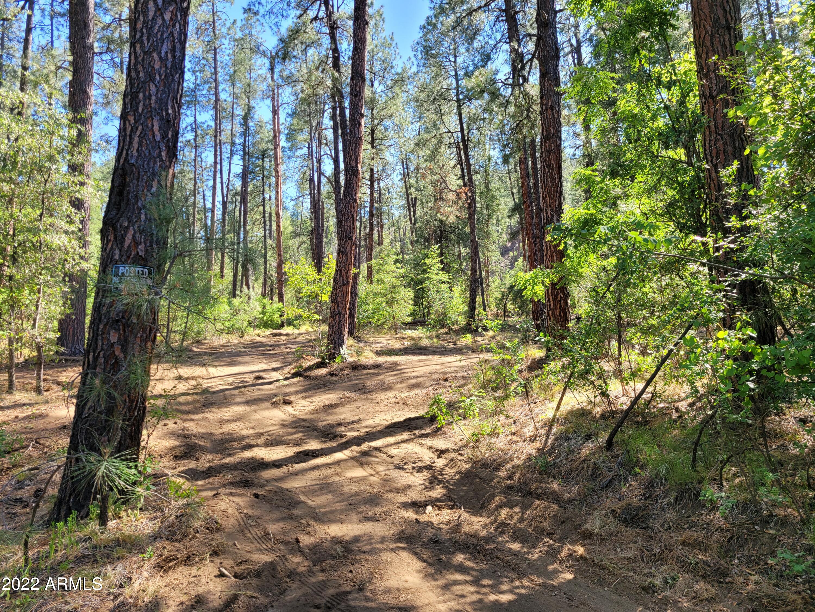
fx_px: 612
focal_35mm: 26
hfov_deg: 67.3
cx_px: 408
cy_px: 306
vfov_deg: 53.1
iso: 40
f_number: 1.8
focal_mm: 5.4
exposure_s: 1/379
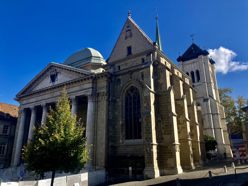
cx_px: 124
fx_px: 201
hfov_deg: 63.4
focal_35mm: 28
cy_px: 93
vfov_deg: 49.7
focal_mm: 3.99
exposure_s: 1/2315
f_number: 1.8
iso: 25
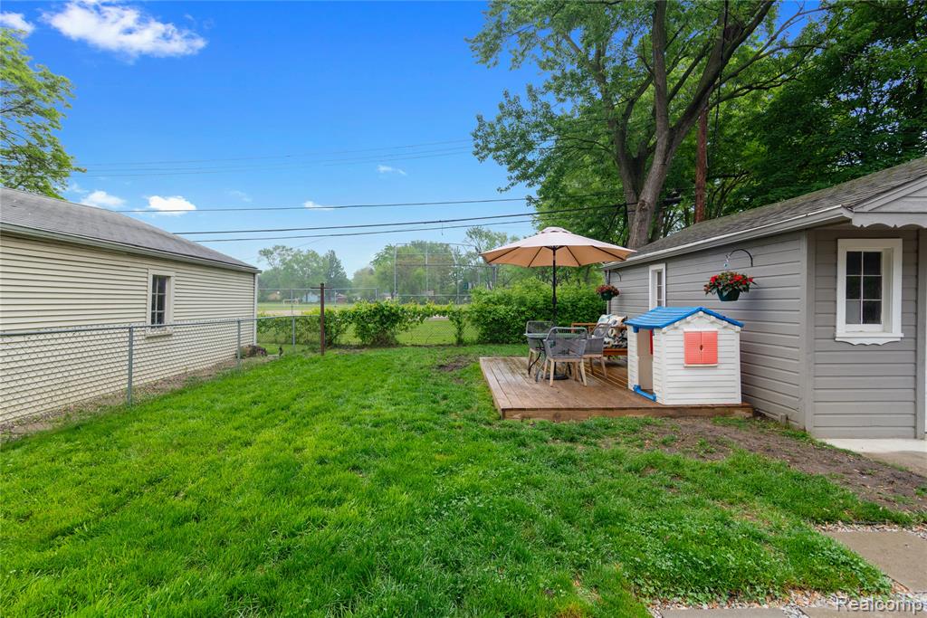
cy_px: 309
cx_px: 464
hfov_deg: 93.3
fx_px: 438
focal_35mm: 17
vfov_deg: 70.5
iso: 400
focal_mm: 17
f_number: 5.6
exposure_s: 1/250
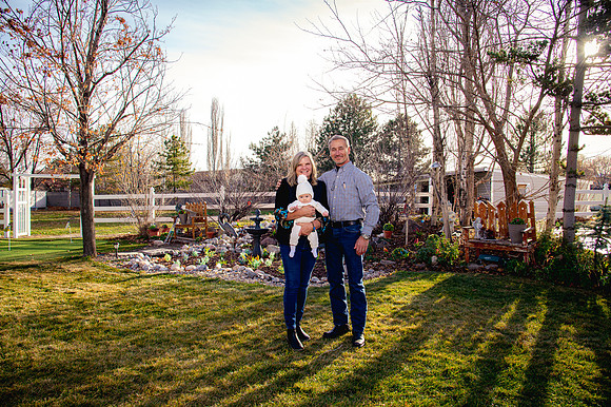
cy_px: 204
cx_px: 306
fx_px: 407
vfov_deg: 53.1
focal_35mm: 24
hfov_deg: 73.8
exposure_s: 1/250
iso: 500
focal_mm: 24
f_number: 8
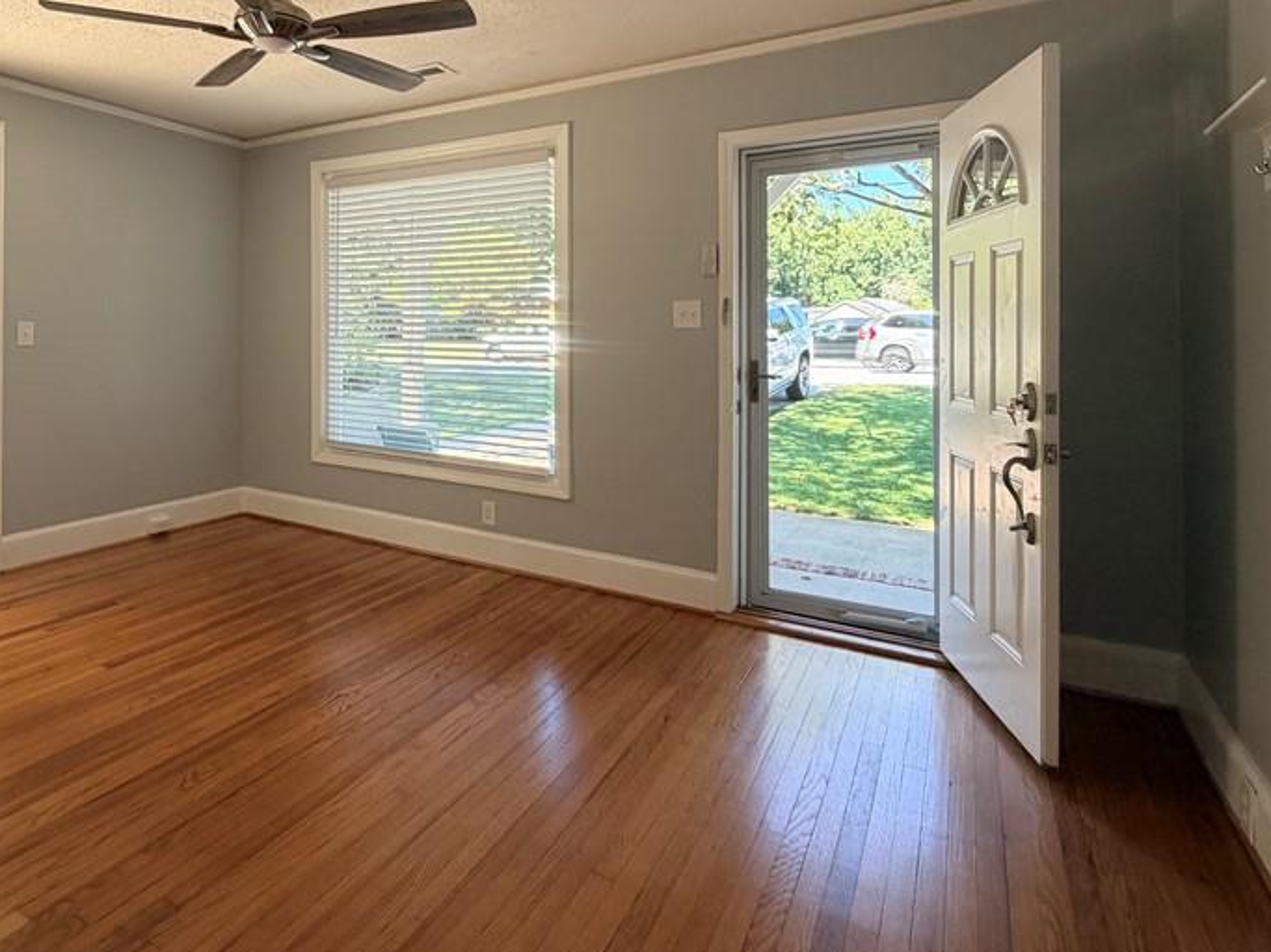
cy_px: 325
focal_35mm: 21
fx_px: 771
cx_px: 471
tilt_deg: +1.1
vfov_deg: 62.0
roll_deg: +0.3
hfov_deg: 77.5
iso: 125
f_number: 2.2
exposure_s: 1/121
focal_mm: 2.22
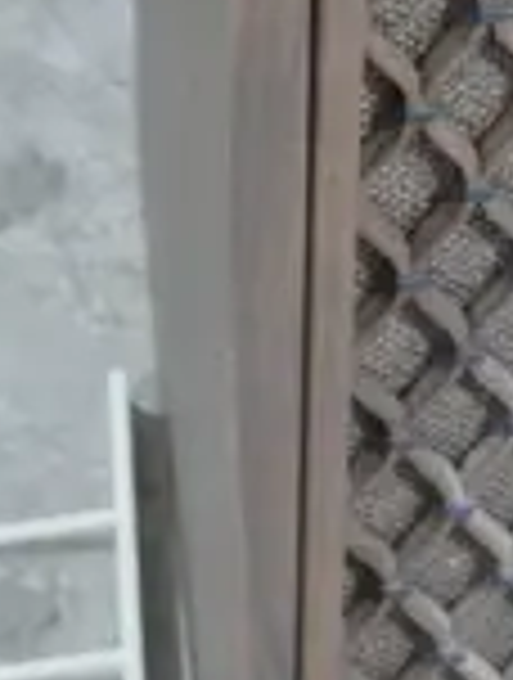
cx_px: 938
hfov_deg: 6.3
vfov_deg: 7.8
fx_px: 4526
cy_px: -1094
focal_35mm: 230
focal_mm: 17
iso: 1600
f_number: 4
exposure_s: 1/60
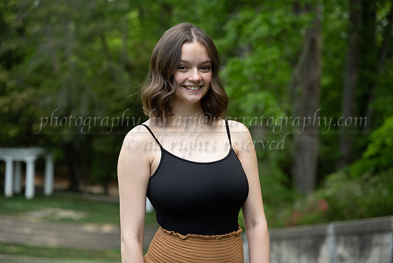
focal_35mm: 68
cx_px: 196
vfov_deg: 20.0
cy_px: 132
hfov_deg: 29.6
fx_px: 742
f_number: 3.2
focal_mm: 68
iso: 200
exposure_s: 1/400
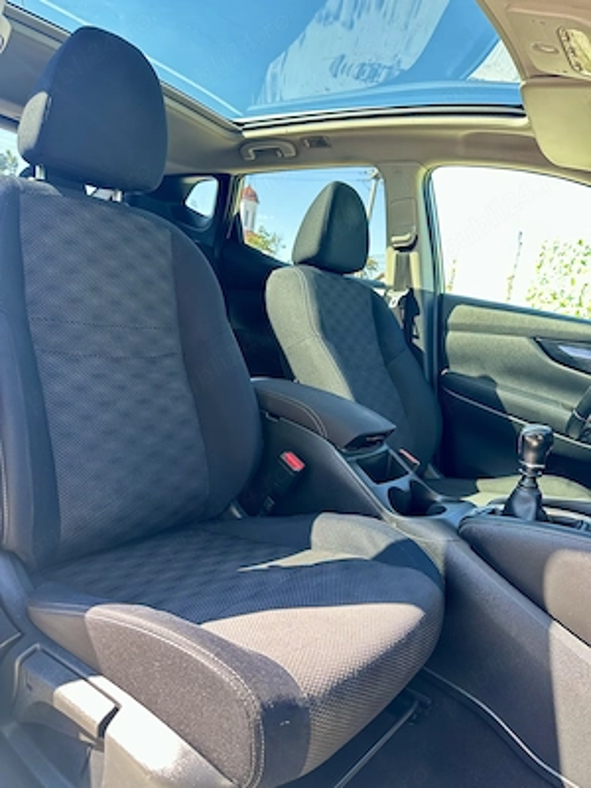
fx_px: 546
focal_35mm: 24
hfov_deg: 56.8
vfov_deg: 71.6
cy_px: 394
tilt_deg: -8.1
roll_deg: -11.5
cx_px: 296
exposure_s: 1/121
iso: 125
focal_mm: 6.86
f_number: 1.78
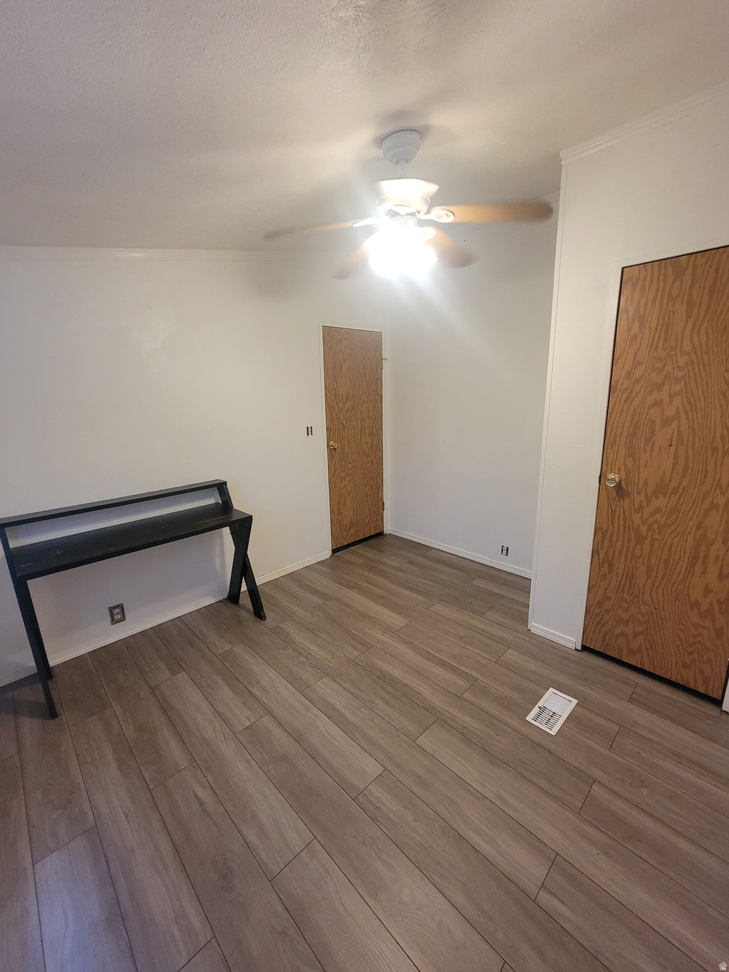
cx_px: 364
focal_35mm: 13
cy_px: 486
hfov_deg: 89.9
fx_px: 365
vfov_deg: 106.2
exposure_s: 1/60
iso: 400
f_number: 2.2
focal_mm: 2.2
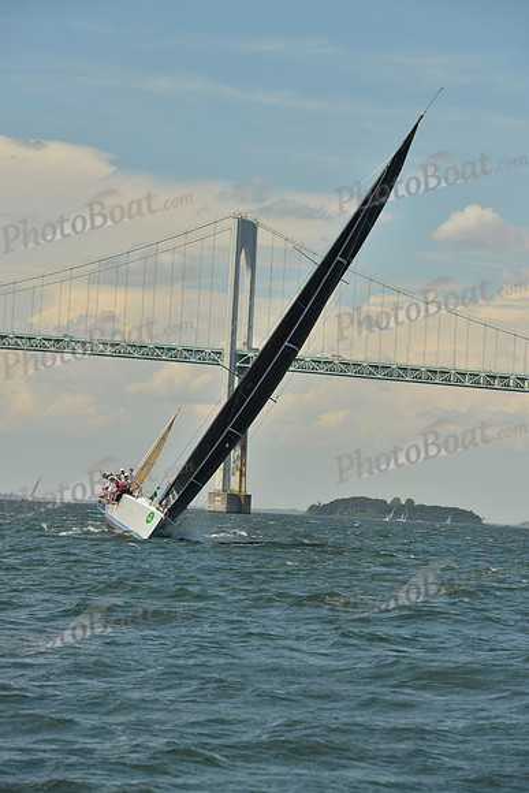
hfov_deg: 11.0
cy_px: 396
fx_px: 2753
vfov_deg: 16.4
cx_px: 264
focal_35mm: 125
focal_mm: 125
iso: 280
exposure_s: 1/1600
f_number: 8
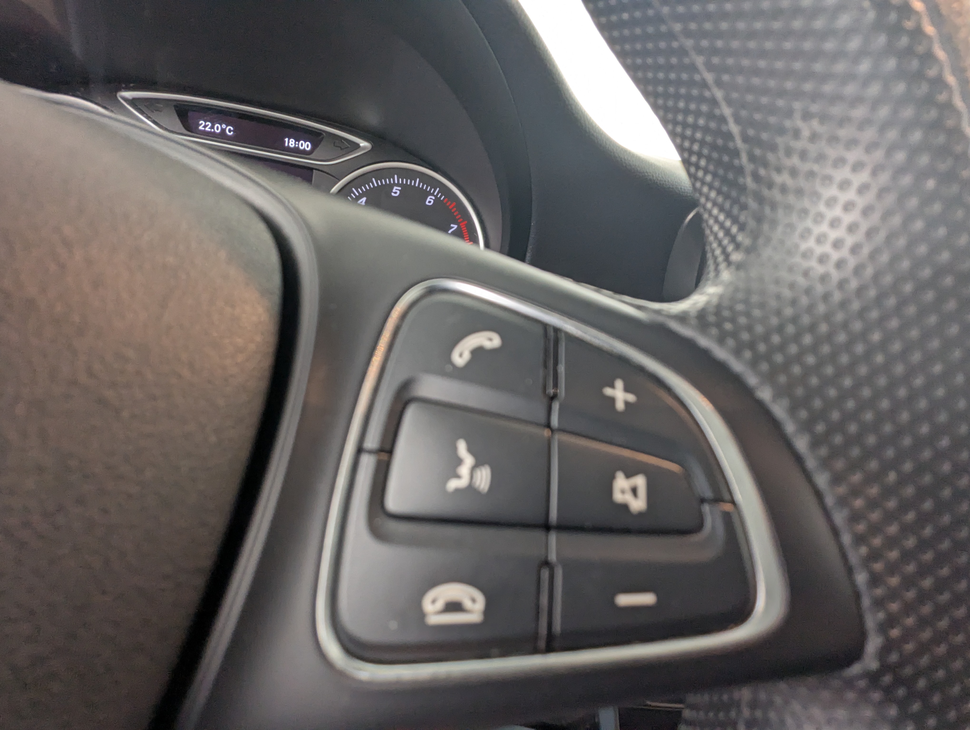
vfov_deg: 78.2
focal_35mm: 16
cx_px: 485
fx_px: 449
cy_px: 365
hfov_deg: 94.4
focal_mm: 2.35
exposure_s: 1/66.4
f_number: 2.2
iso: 287
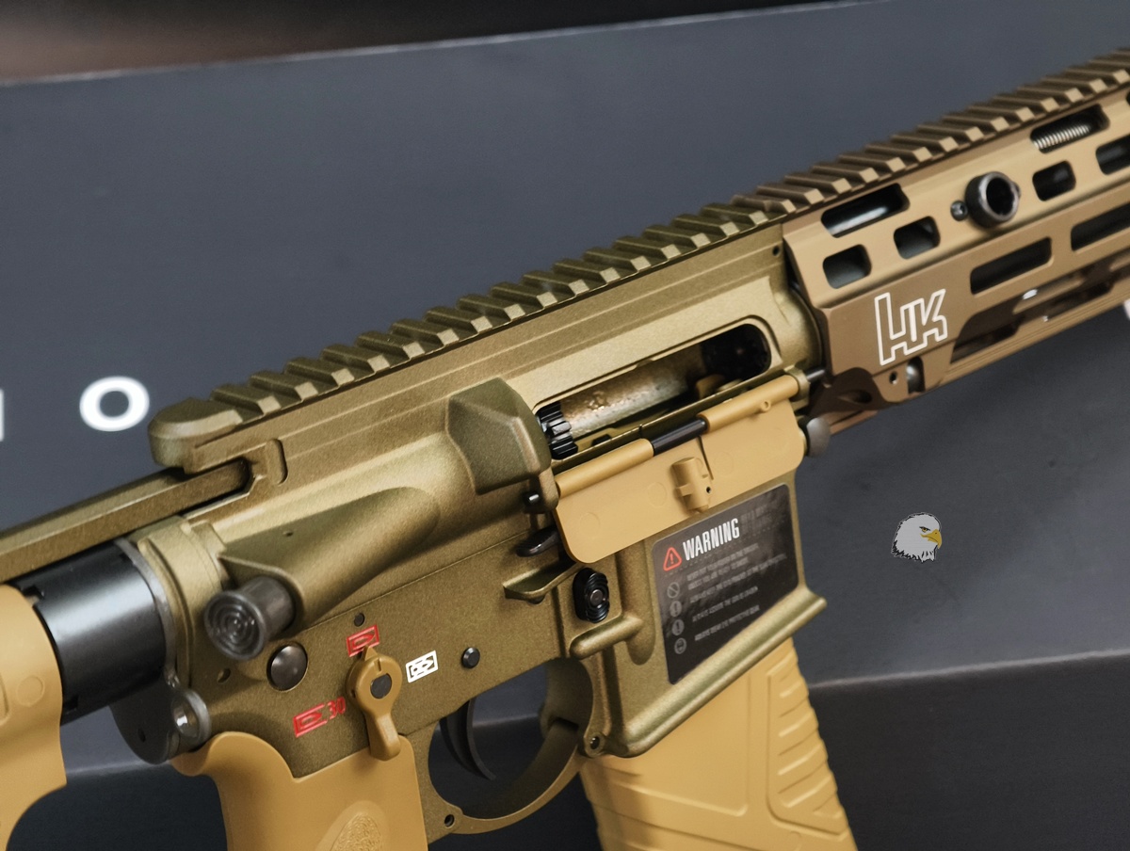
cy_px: 426
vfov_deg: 17.4
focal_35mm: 85
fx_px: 2779
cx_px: 565
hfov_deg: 23.0
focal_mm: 22.48
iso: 1582
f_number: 2.67
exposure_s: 1/17.1
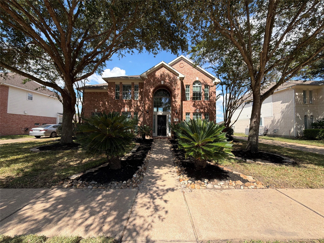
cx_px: 162
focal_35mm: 14
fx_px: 131
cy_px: 122
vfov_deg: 85.7
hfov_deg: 102.1
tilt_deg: +1.2
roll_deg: +0.1
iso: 40
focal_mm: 2.22
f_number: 2.2
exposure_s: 1/770
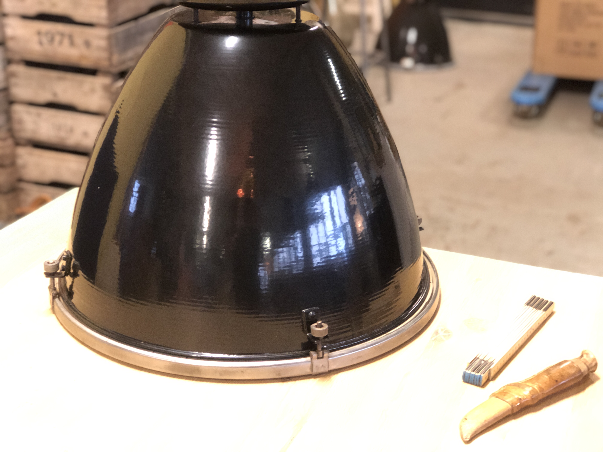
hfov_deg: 33.8
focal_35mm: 57
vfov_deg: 25.7
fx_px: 993
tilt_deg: -23.7
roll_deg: -2.7
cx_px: 302
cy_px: 226
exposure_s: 1/33
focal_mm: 6.6
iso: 1000
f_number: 2.8
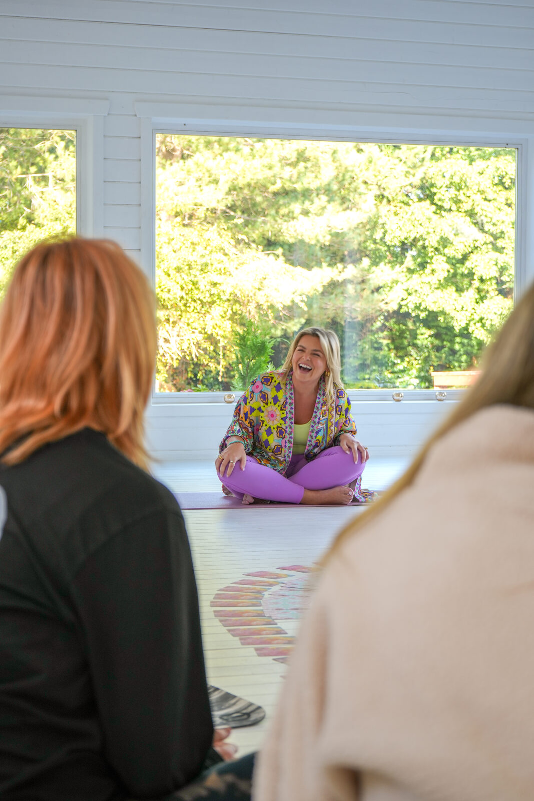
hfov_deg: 20.9
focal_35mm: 65
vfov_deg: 31.0
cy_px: 400
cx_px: 267
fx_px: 1446
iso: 320
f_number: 5.6
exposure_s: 1/80
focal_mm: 65
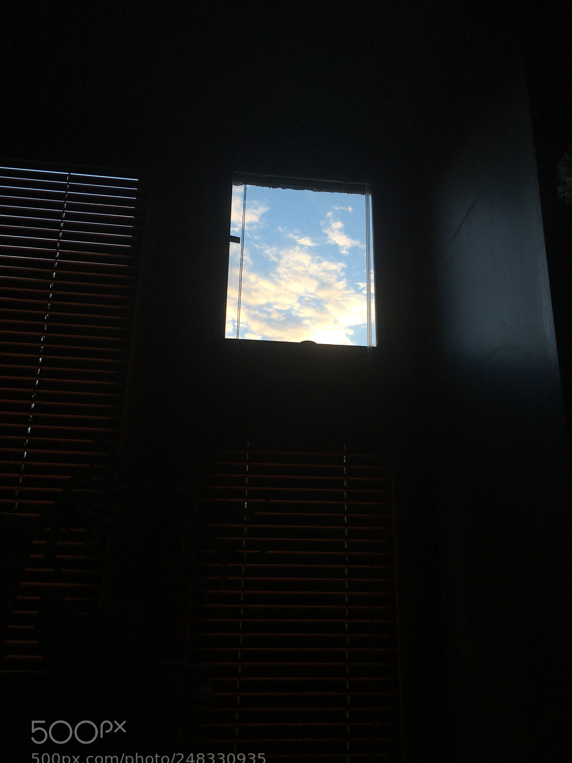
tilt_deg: +20.0
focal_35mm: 31
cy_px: 391
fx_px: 683
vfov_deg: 58.3
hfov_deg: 45.4
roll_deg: +1.2
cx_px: 305
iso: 25
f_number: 2.2
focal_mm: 4.15
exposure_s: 1/182
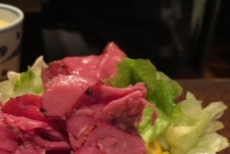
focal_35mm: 54
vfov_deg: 23.7
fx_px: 345
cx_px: 88
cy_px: 163
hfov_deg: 36.7
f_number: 2.2
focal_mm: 4.12
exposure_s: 1/30
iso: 125
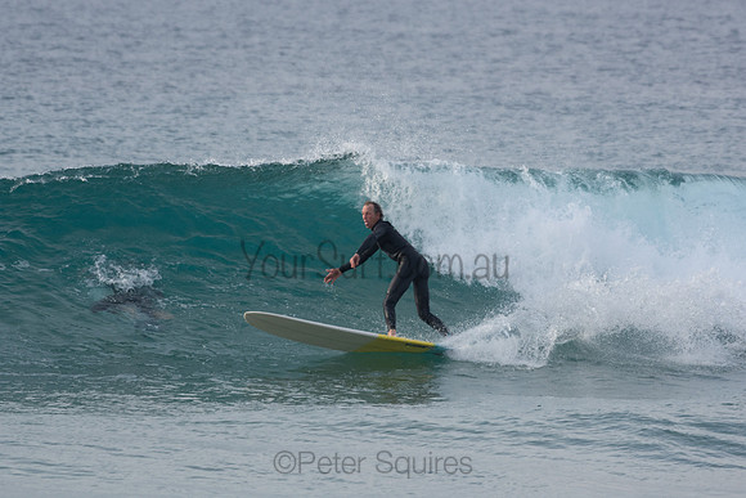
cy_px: 249
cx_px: 373
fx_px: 9949
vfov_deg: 2.9
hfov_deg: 4.3
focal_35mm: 480
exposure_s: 1/1600
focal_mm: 320
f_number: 5.6
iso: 500
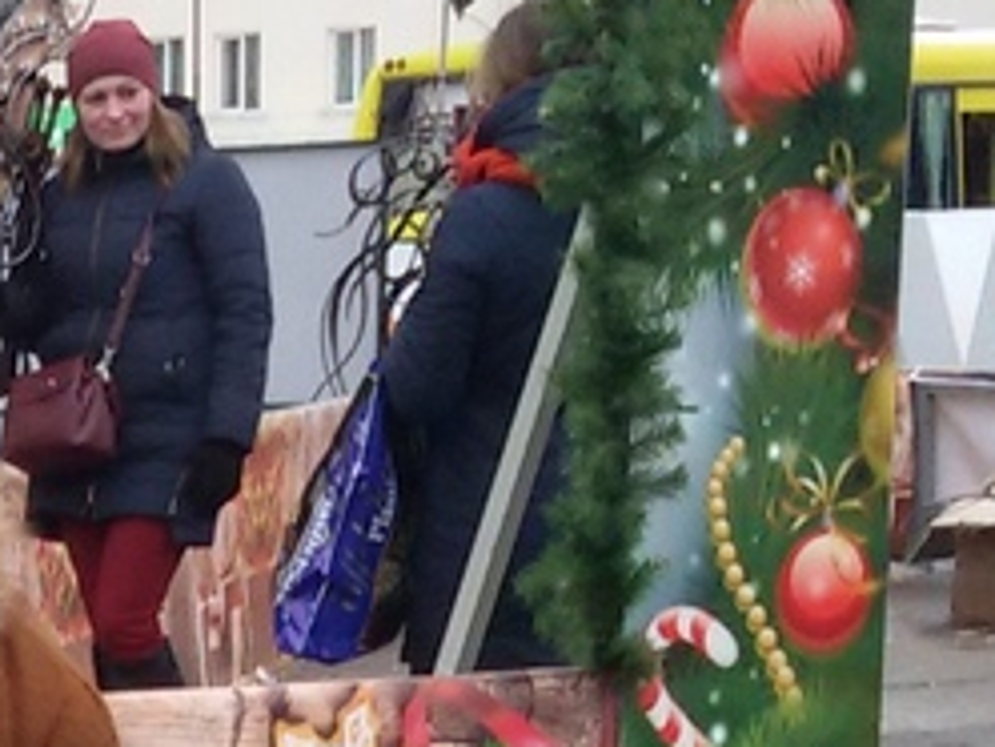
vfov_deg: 11.0
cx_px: -317
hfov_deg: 14.7
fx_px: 3679
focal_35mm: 128
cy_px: 1249
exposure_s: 1/33
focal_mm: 2.93
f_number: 2.4
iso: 50
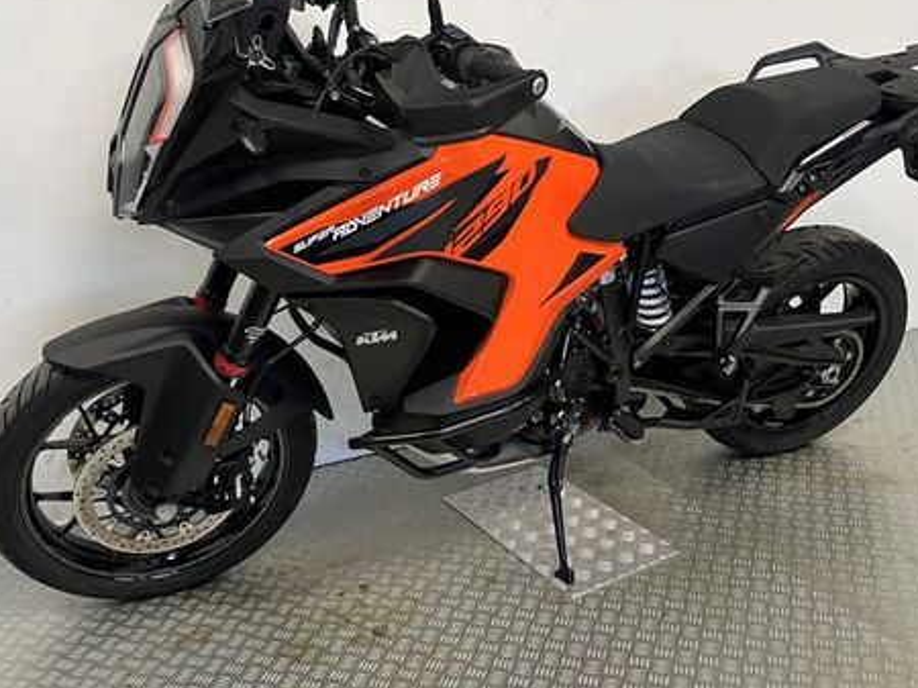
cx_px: 441
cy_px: 265
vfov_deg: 38.4
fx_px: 981
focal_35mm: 37
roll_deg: +1.6
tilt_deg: -15.0
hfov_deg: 50.1
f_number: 1.6
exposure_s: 1/50
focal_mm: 5.1
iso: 100
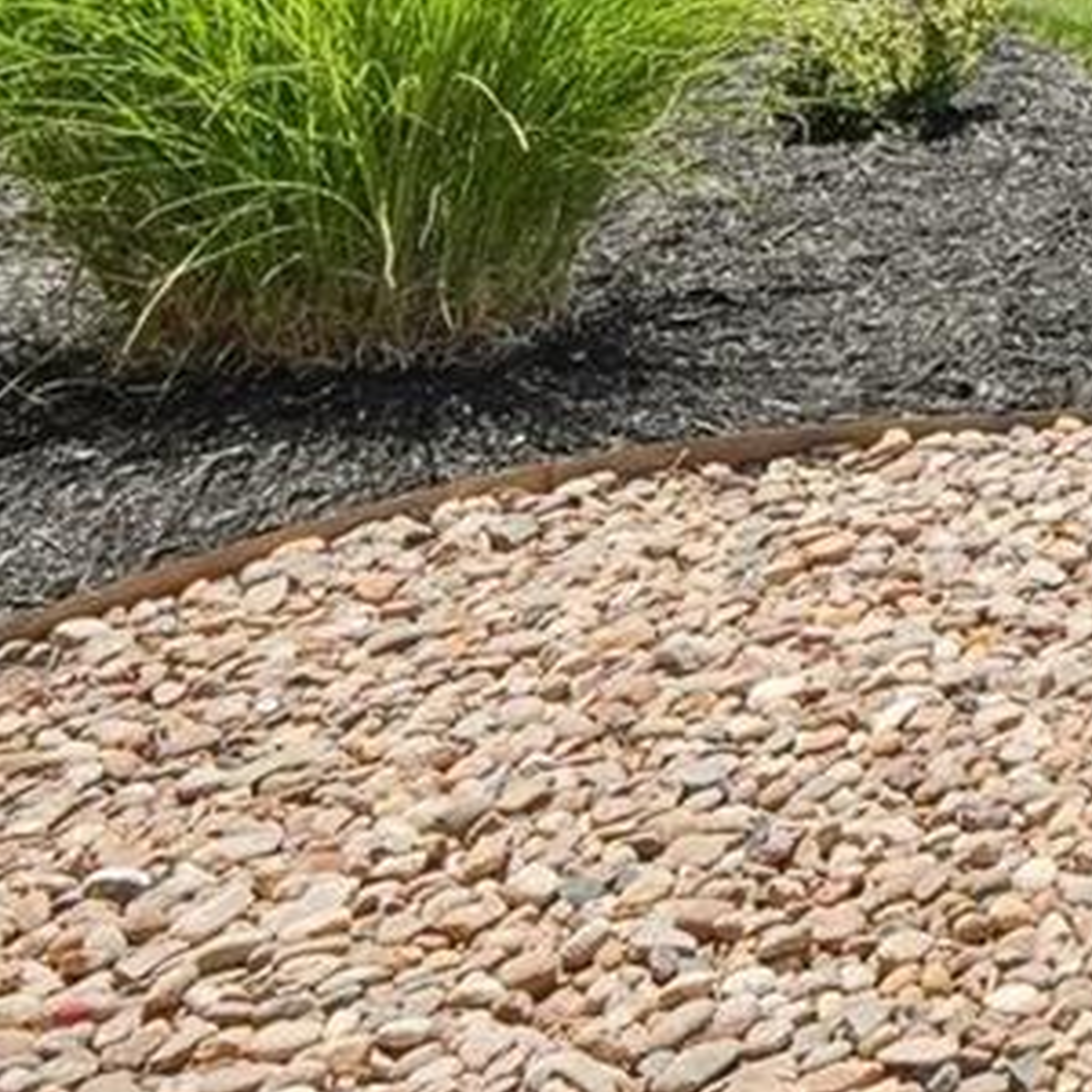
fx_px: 2427
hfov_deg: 15.8
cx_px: 2490
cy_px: -568
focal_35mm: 68
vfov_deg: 21.2
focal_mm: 10
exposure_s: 1/1250
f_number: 8
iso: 800
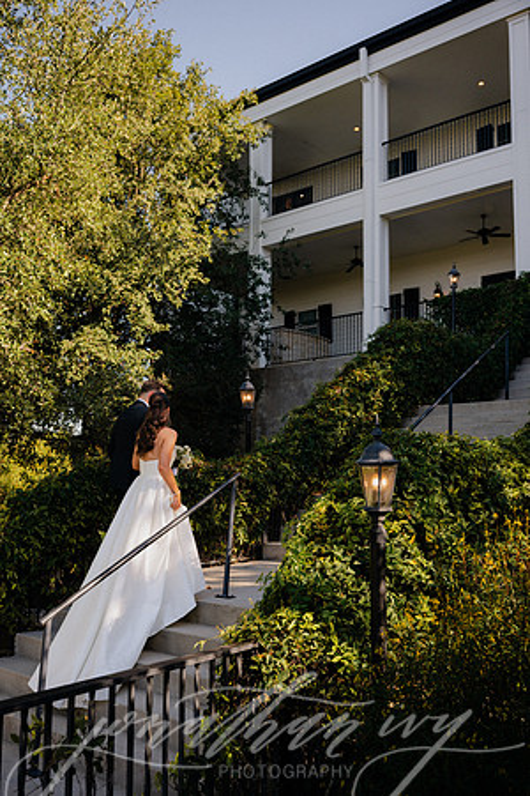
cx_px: 265
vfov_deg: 55.1
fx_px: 762
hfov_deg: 38.4
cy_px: 398
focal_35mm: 34
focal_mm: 34.5
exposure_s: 1/1600
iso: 200
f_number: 3.5
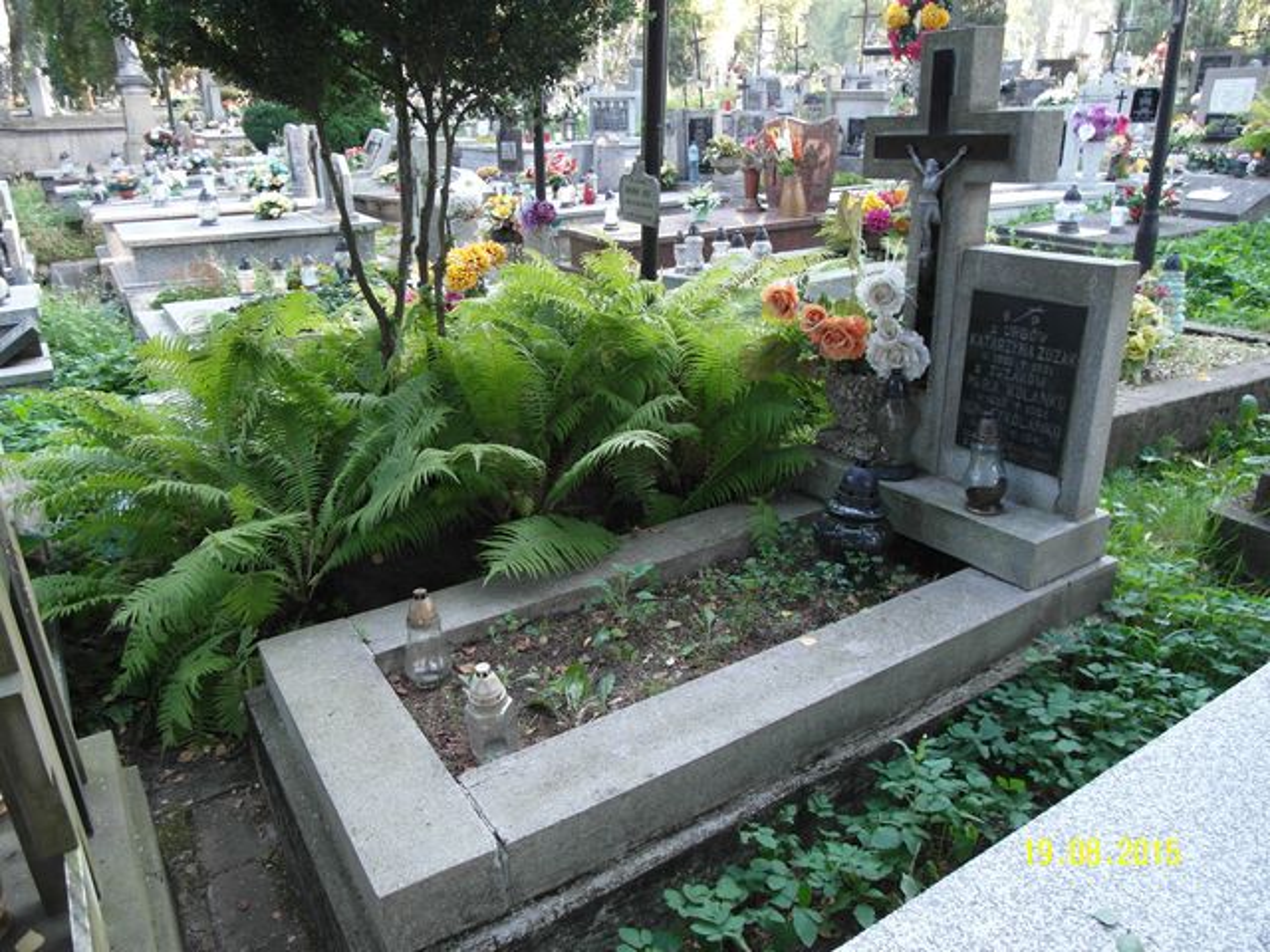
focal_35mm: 24
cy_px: 476
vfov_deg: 56.8
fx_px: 881
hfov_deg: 71.6
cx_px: 635
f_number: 2.5
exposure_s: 1/30
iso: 160
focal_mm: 5.2
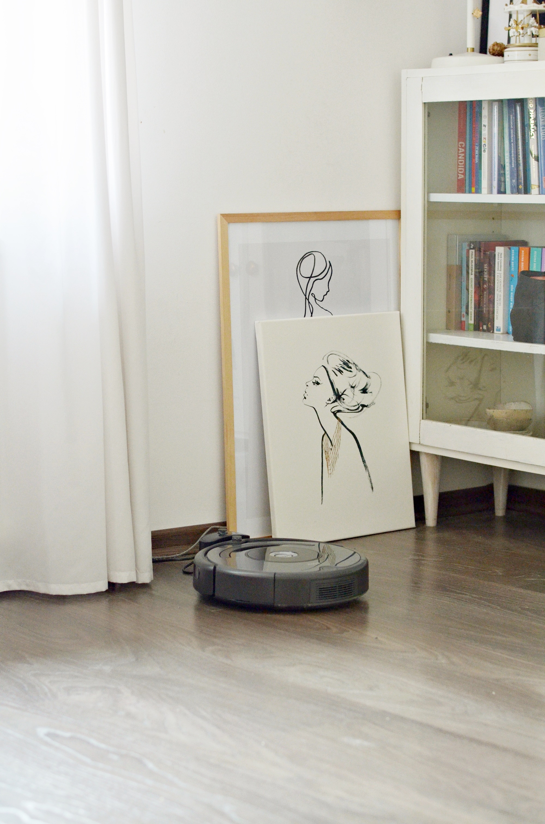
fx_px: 1711
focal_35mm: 75
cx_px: 272
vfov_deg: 27.0
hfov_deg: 18.1
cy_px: 412
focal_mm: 50
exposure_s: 1/100
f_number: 2.8
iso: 800
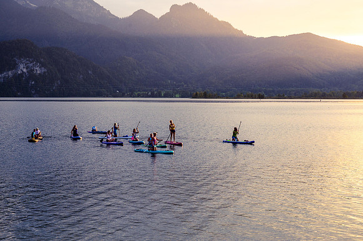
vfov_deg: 20.6
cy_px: 120
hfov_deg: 30.5
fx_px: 666
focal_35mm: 66
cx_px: 182
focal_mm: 65
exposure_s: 1/400
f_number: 8
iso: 640
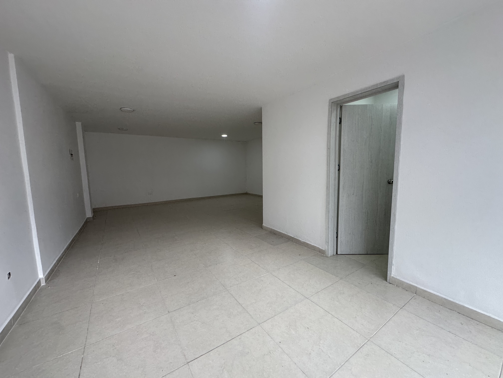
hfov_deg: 102.1
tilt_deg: -2.8
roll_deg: +1.6
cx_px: 252
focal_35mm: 14
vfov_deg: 85.7
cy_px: 189
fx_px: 203
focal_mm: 2.22
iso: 64
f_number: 2.2
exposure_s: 1/120
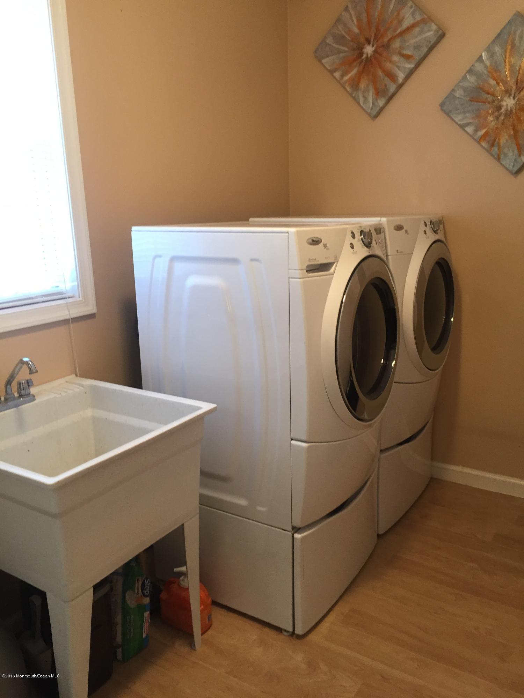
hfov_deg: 48.2
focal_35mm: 29
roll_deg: +1.5
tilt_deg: -12.4
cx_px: 262
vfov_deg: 61.7
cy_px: 349
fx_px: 585
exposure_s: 1/30
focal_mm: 4.15
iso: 100
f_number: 2.2
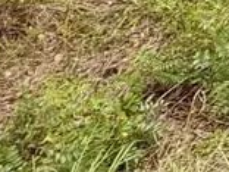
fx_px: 609
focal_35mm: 92
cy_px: -215
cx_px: 687
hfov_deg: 11.5
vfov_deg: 13.0
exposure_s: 1/280
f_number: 2.2
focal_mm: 2.22
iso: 50
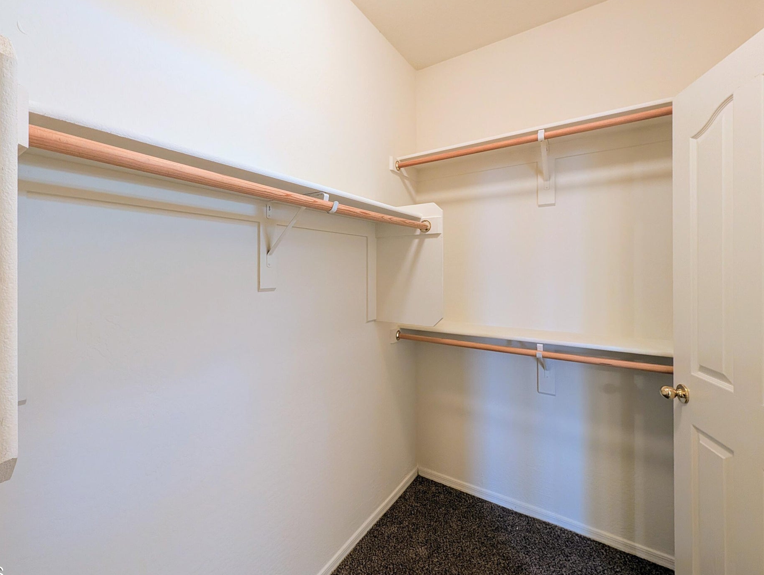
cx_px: 338
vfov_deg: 85.7
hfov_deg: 101.5
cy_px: 269
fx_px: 309
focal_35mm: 14
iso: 193
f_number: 1.7
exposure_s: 1/24
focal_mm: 2.02
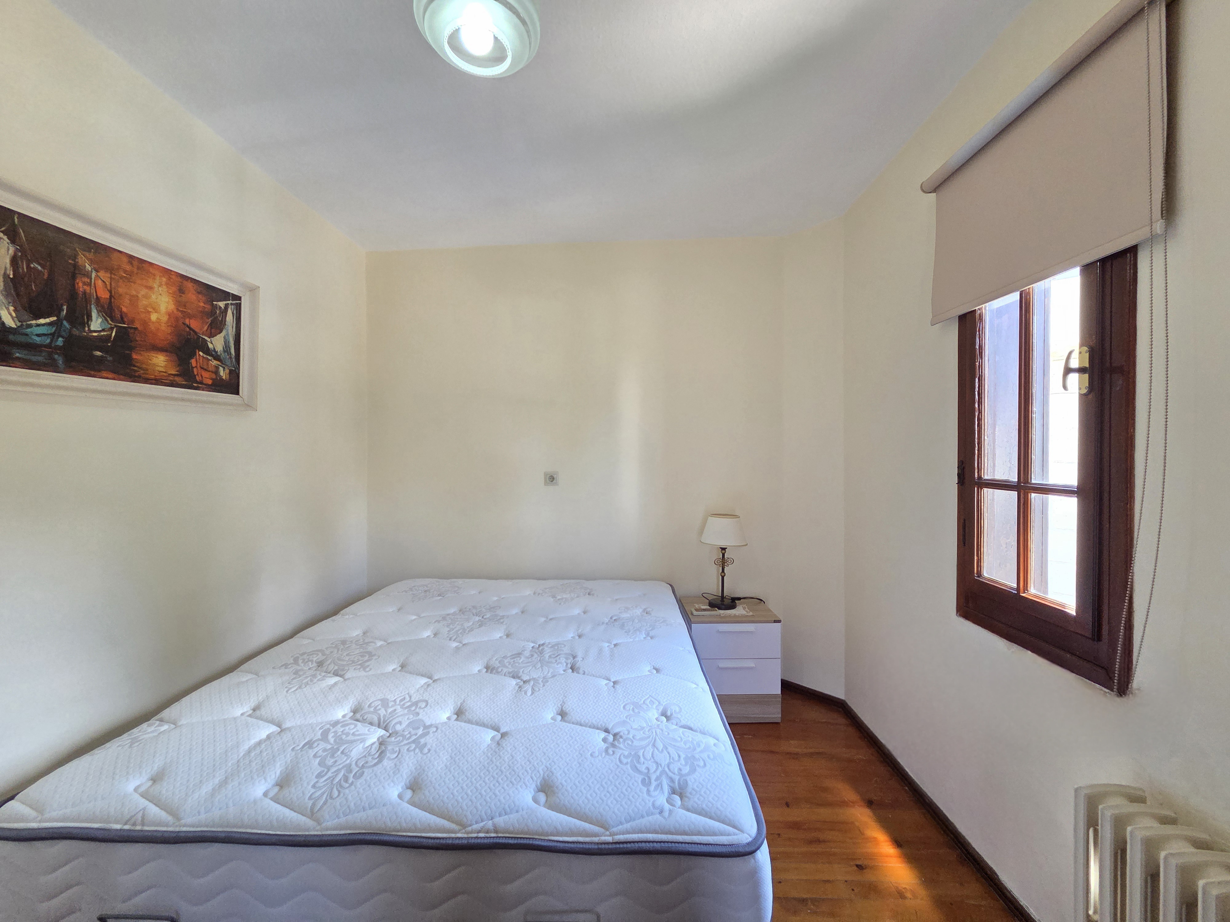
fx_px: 462
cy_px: 461
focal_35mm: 13
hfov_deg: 106.2
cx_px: 615
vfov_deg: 89.9
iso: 250
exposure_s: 1/101
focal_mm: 2.2
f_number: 2.2
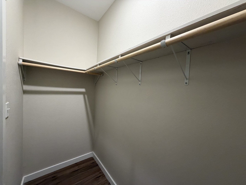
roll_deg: -2.2
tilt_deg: -2.9
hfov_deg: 102.1
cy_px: 92
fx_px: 99
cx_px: 123
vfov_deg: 85.7
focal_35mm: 14
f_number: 2.2
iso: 400
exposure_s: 1/60
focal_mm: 2.22
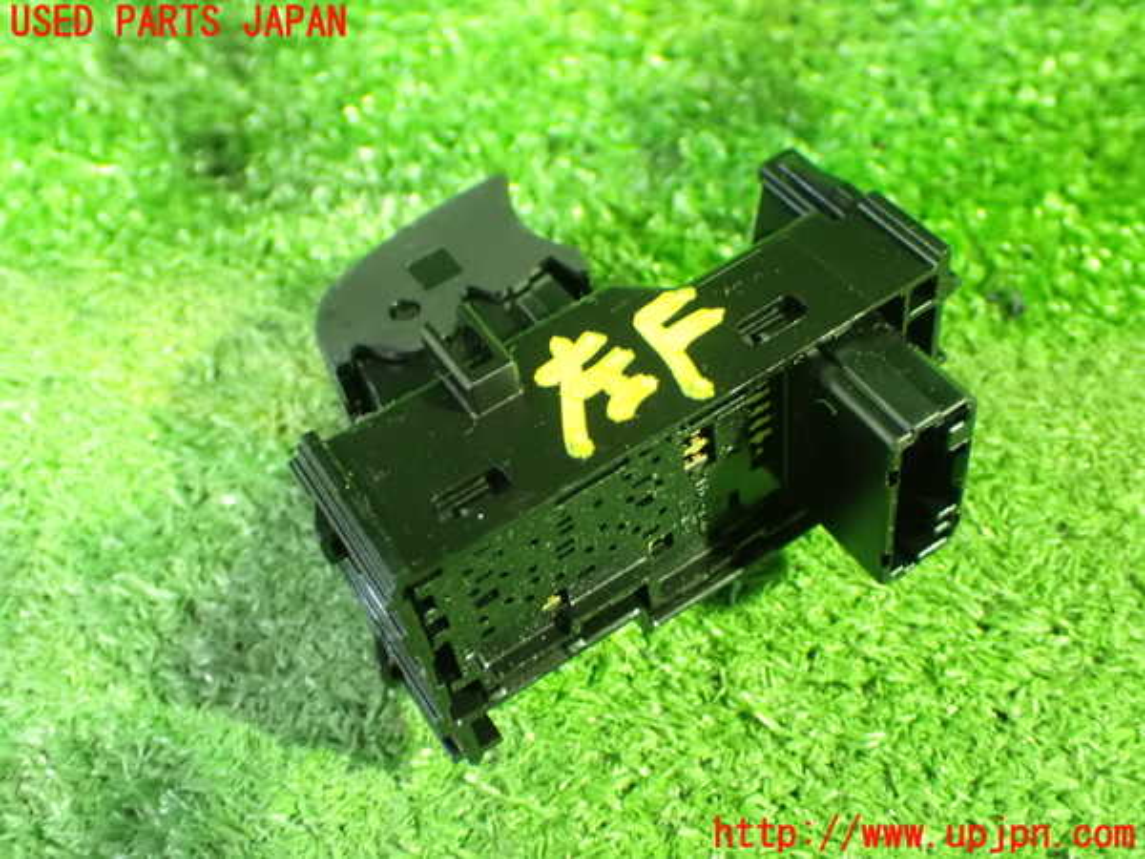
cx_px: 572
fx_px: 1356
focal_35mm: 41
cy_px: 430
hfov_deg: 45.8
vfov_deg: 35.1
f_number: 2.8
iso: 1600
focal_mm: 7.31
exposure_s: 1/15
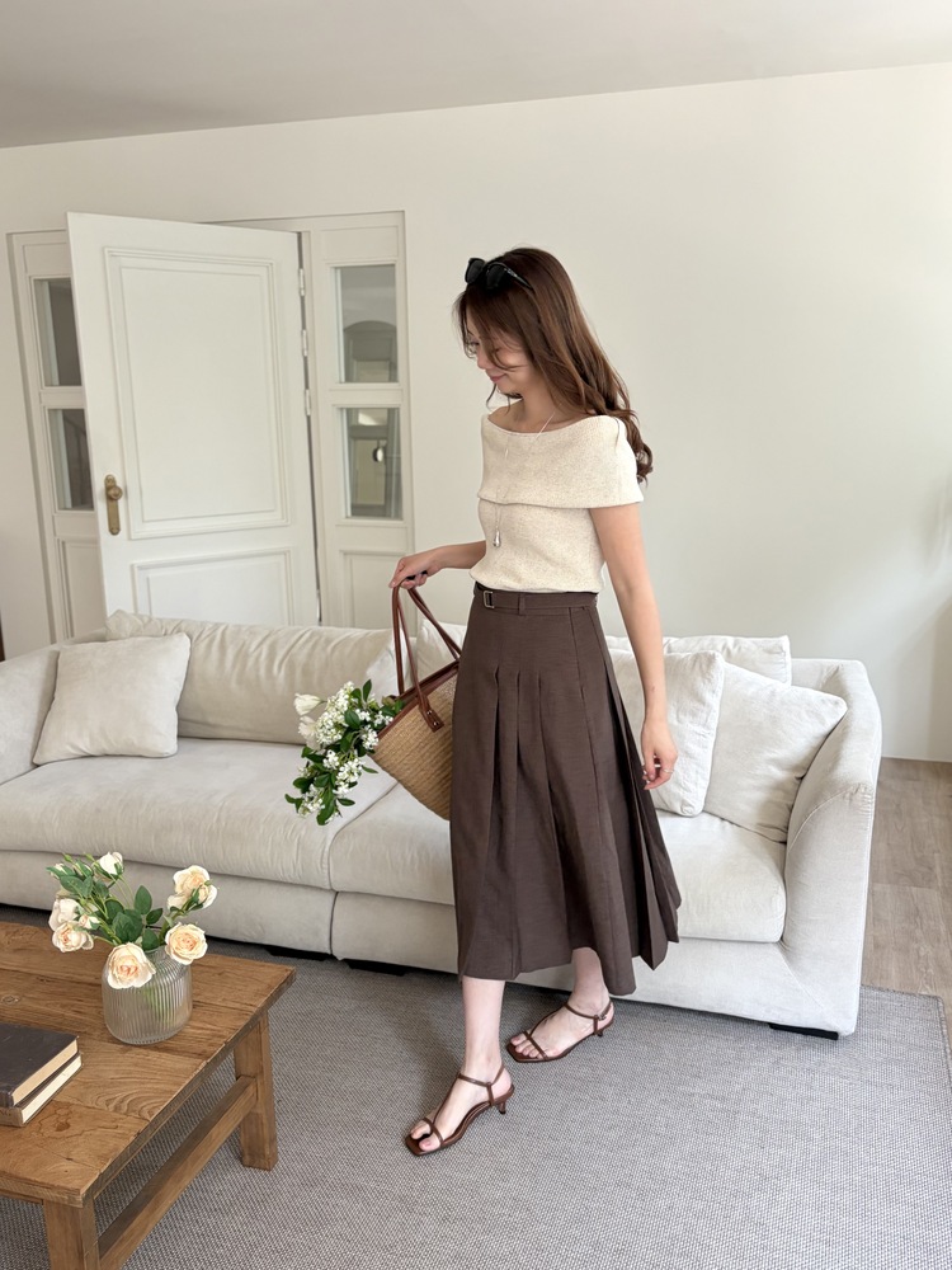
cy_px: 635
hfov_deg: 53.1
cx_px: 476
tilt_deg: -15.6
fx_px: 953
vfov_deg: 67.3
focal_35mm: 26
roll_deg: +0.3
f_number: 1.6
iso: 125
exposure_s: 1/93
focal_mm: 5.96
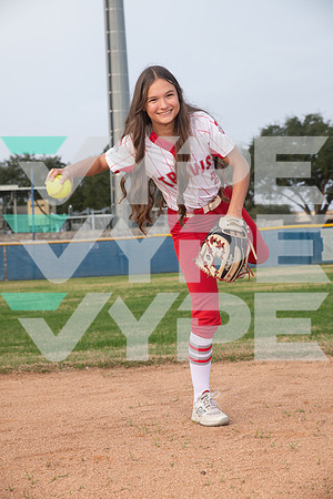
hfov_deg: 20.9
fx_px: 902
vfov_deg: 31.0
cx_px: 166
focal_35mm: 65
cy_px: 250
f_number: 6.3
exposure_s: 1/320
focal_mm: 65
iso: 200
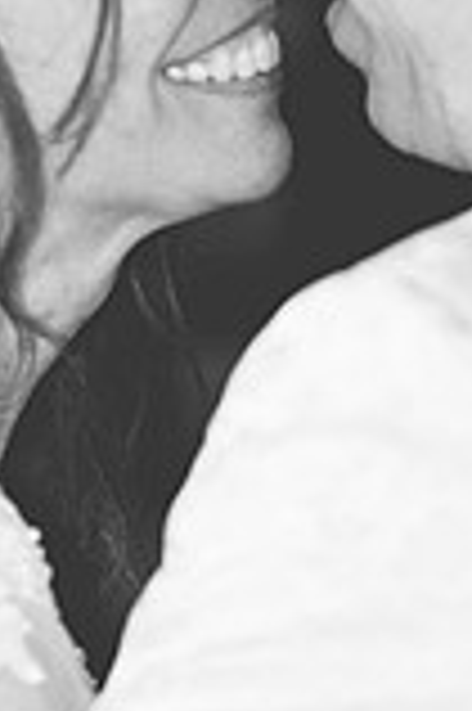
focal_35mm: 570
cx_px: 225
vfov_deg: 3.6
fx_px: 11234
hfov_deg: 2.4
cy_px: 36
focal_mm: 200
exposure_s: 1/200
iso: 100
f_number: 4.5
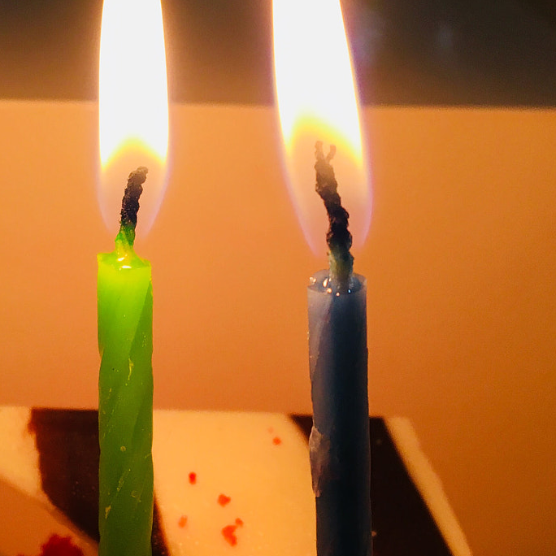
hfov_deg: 28.5
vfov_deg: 28.4
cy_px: 191
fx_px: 1090
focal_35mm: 60
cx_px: 213
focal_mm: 4.15
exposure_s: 1/33
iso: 25
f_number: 2.2
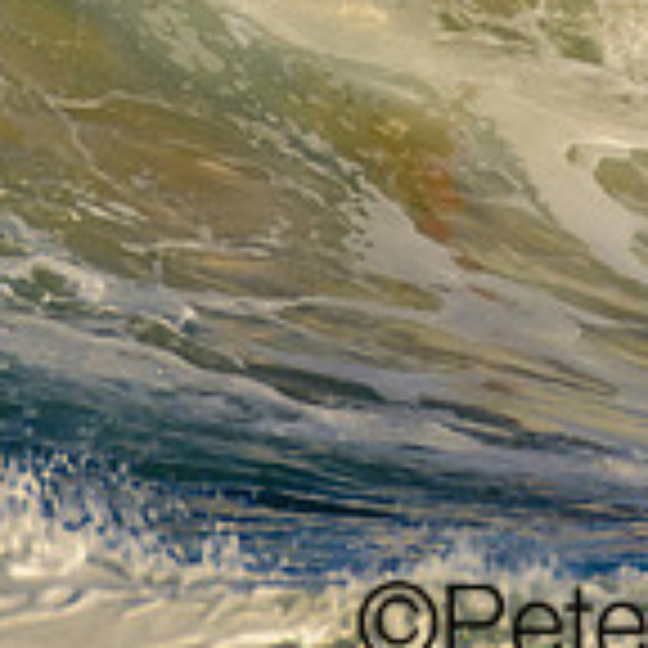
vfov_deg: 0.5
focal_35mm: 3780
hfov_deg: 0.5
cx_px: 841
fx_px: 80056
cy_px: -181
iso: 1600
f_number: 11
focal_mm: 1000
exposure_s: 1/3200
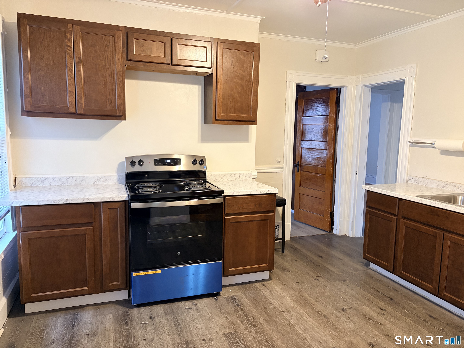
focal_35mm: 26
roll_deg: -0.8
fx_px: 349
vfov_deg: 53.1
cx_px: 232
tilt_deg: -7.5
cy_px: 174
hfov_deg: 67.3
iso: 320
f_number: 1.6
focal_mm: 5.96
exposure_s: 1/60
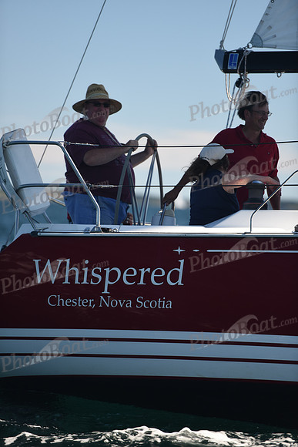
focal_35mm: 200
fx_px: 2482
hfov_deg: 6.9
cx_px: 149
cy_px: 224
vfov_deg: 10.3
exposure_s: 1/1000
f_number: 2.8
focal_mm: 200
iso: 250
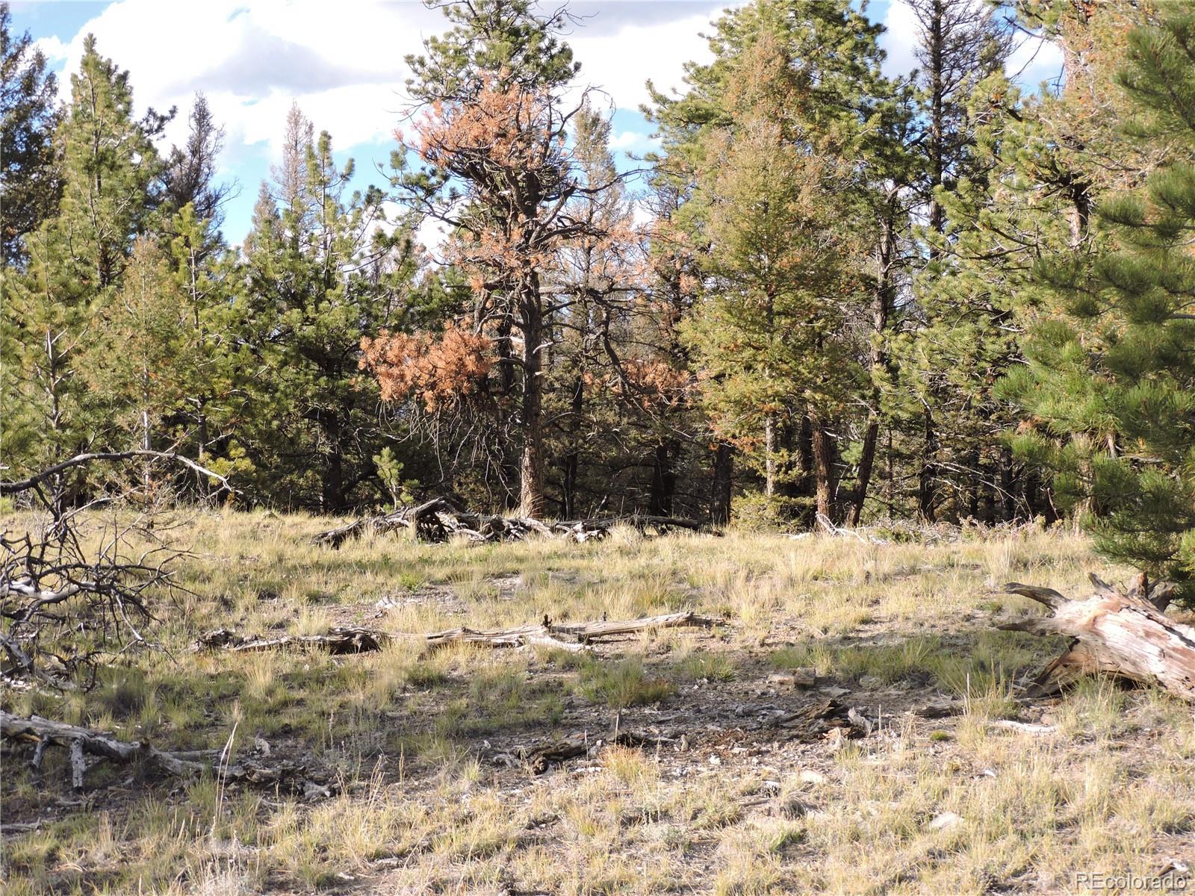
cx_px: 598
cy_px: 448
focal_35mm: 55
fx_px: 1899
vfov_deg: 26.6
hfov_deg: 34.9
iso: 180
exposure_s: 1/500
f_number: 3.7
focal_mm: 9.8
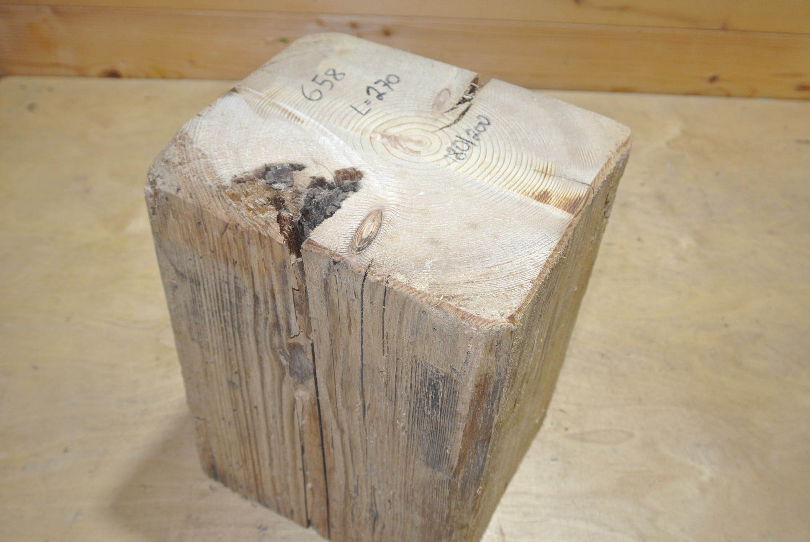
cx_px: 405
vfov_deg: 38.0
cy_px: 271
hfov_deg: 54.4
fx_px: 788
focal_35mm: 35
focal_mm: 13.1
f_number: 4
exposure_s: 1/60
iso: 180
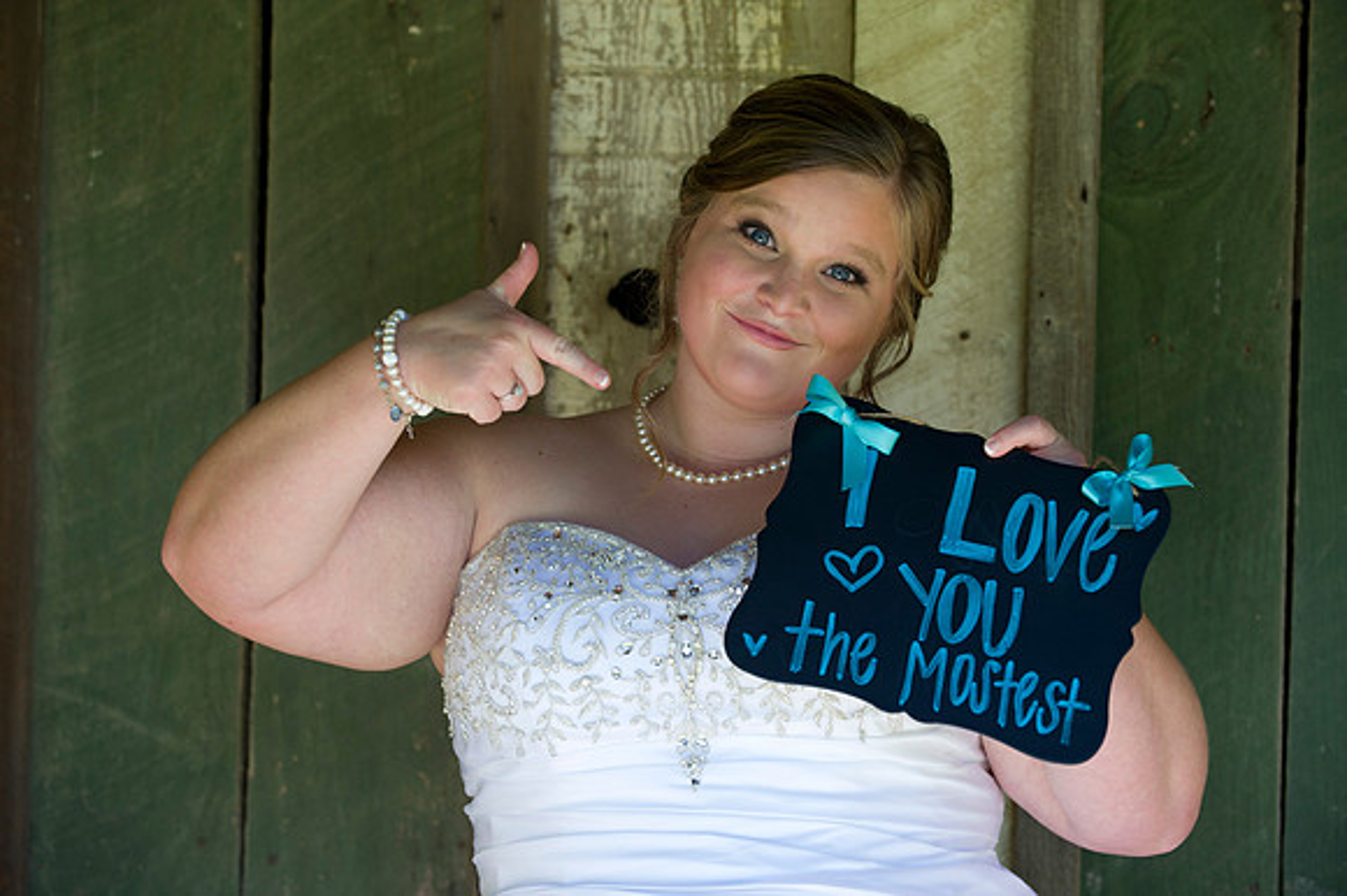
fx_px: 3814
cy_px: 448
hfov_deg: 20.0
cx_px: 674
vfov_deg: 13.4
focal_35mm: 102
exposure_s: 1/160
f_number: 3.5
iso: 200
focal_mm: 102
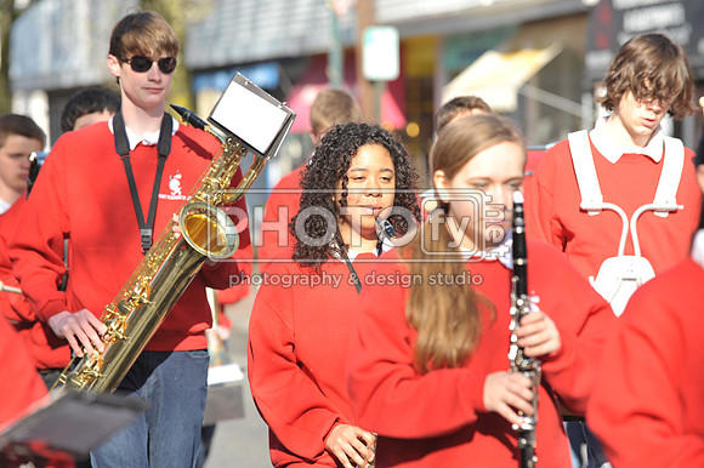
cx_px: 352
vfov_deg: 6.9
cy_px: 234
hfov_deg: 10.3
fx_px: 3909
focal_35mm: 200
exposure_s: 1/800
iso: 400
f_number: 5.6
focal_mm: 200
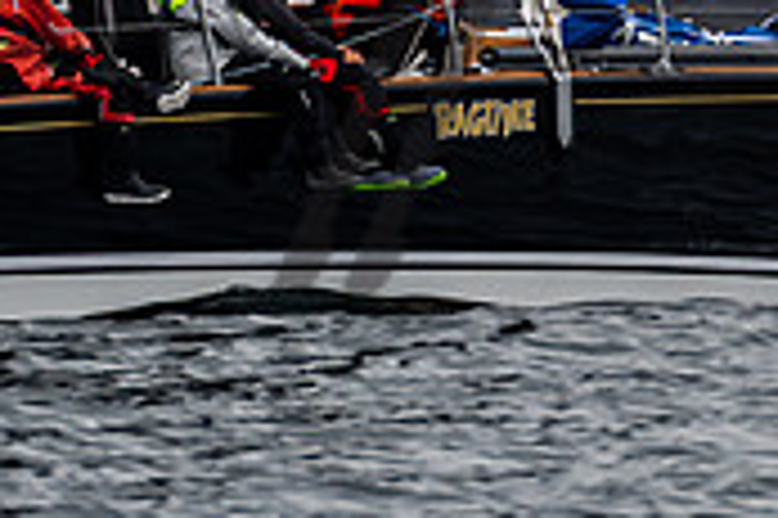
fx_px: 27679
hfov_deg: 1.6
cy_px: -289
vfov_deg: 1.1
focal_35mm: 1282
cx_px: 261
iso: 640
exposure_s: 1/2500
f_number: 8
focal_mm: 320
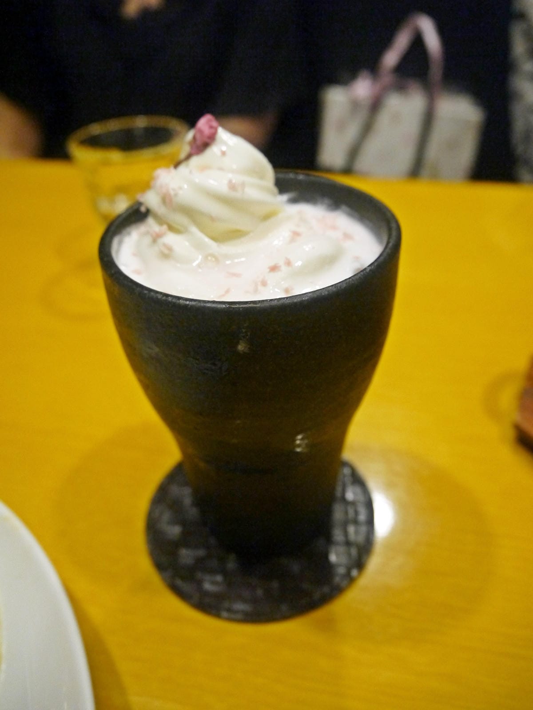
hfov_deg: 49.7
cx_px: 266
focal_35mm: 28
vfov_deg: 63.4
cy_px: 355
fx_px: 575
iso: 1250
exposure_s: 1/60
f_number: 3.5
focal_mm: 14
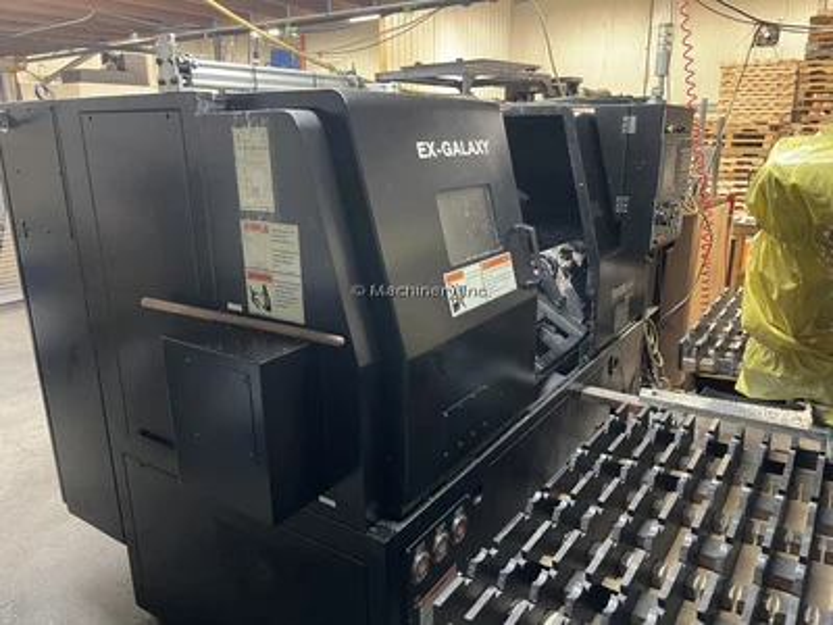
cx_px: 416
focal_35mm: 25
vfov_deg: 54.9
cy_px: 312
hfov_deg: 69.4
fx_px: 602
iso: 500
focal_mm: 5.1
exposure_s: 1/30
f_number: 1.6
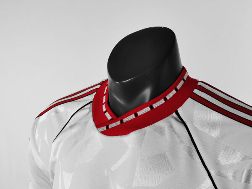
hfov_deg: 49.0
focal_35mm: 38
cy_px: 94
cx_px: 126
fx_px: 277
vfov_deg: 37.7
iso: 100
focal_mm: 5.58
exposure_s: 1/60
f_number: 1.8
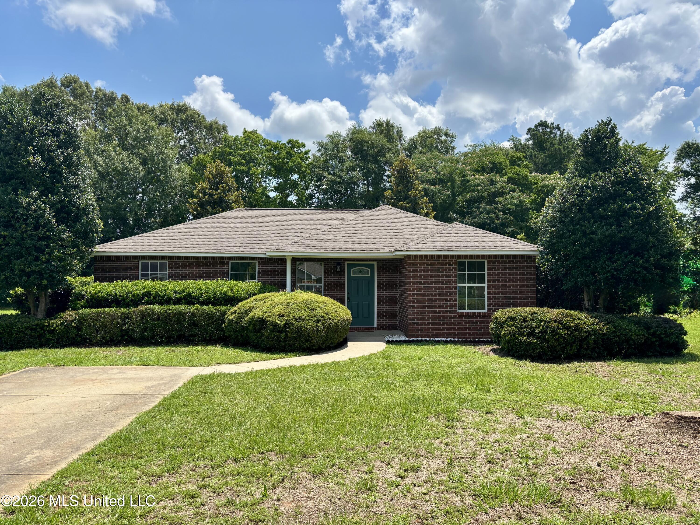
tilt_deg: +1.8
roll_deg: -0.1
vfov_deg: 53.1
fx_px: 526
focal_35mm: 26
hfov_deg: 67.3
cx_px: 350
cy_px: 262
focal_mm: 5.96
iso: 50
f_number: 1.6
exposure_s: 1/3413
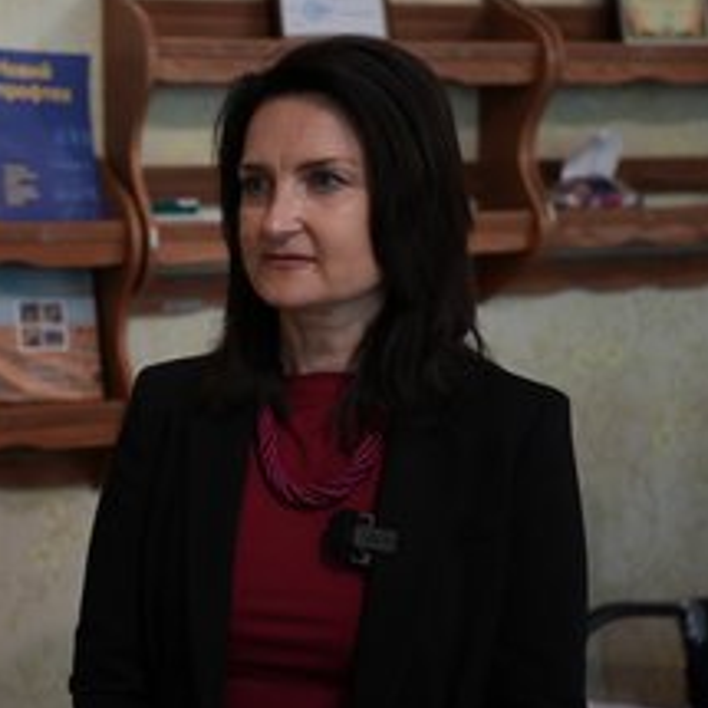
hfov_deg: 27.6
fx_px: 1388
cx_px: 69
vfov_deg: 28.6
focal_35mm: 60
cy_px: 370
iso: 1000
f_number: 2.8
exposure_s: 1/100
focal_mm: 38
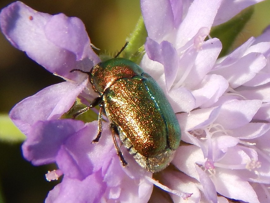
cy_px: 102
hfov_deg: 15.1
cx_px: 135
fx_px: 1022
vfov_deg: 11.3
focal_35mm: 131
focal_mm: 23.4
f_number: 4.8
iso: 125
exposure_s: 1/500
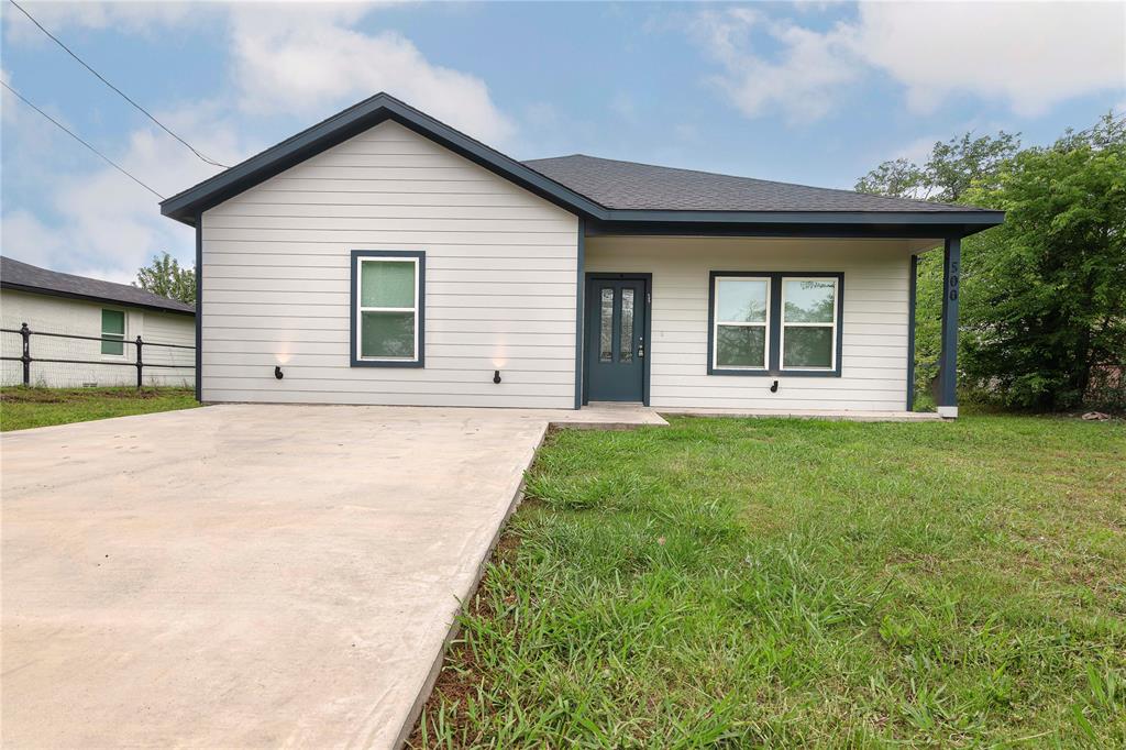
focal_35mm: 16
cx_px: 563
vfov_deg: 73.7
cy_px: 375
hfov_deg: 96.8
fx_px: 500
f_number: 8
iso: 800
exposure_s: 1/500
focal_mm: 16
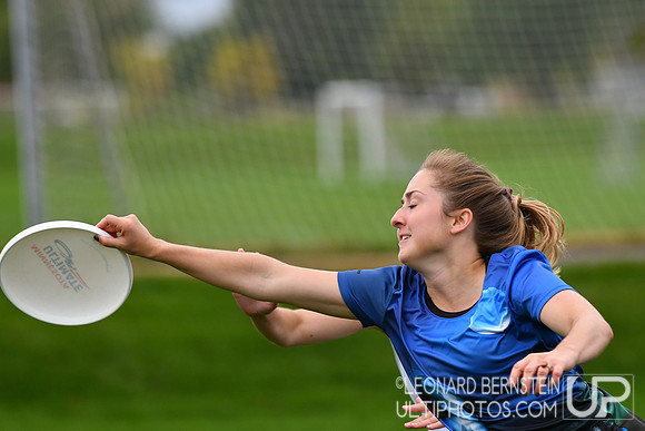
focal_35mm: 450
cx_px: 322
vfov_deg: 3.1
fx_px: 8064
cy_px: 216
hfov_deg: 4.6
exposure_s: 1/2500
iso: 800
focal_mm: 300
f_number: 5
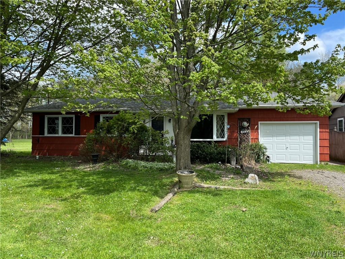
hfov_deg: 67.3
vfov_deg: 53.1
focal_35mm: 26
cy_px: 130
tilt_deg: +1.1
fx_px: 259
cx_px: 172
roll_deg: -0.1
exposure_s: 1/1212
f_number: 1.6
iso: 50
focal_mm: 5.1
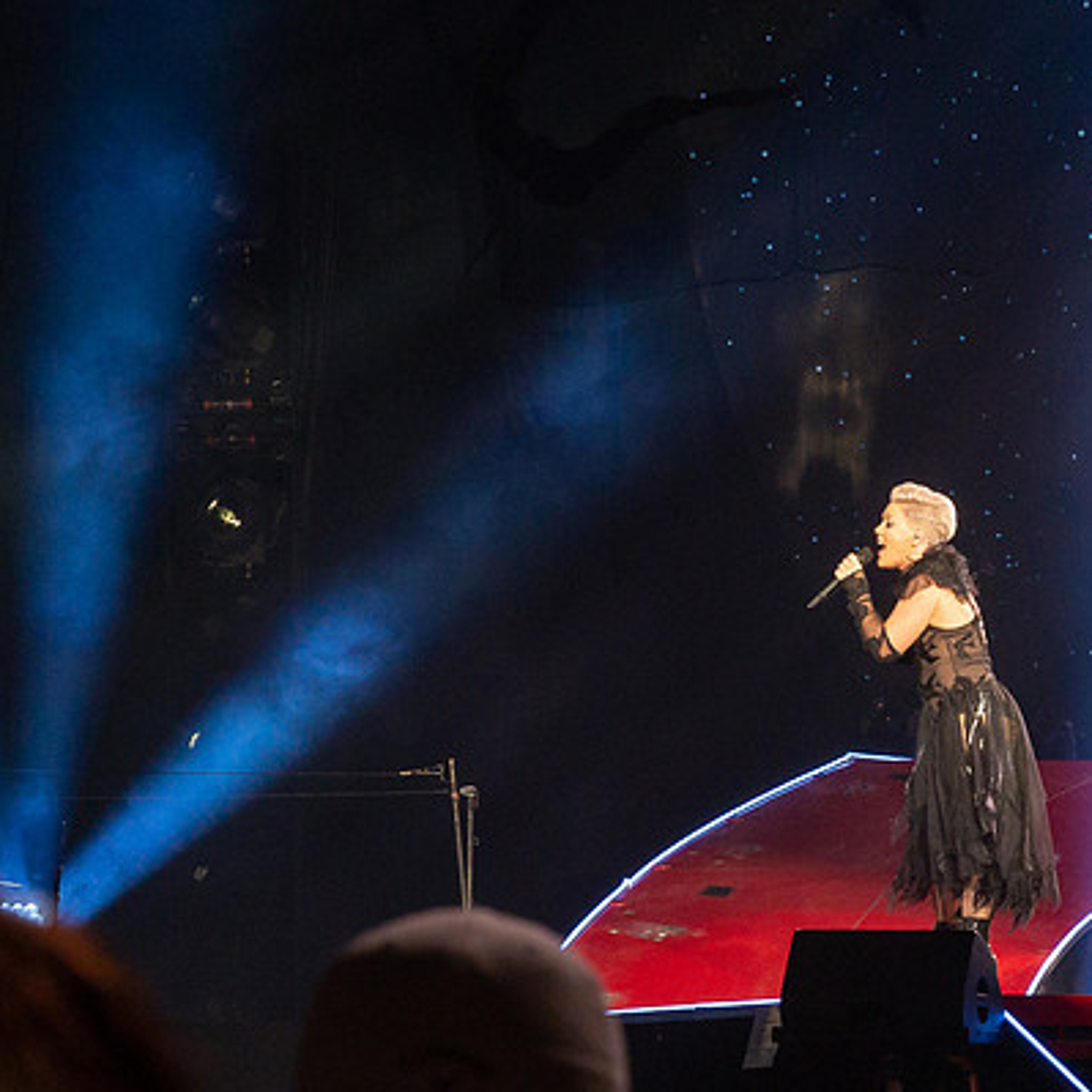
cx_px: 931
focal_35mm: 300
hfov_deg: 5.8
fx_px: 10707
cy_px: 529
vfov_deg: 5.8
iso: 800
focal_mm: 61.6
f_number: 5.6
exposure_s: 1/125
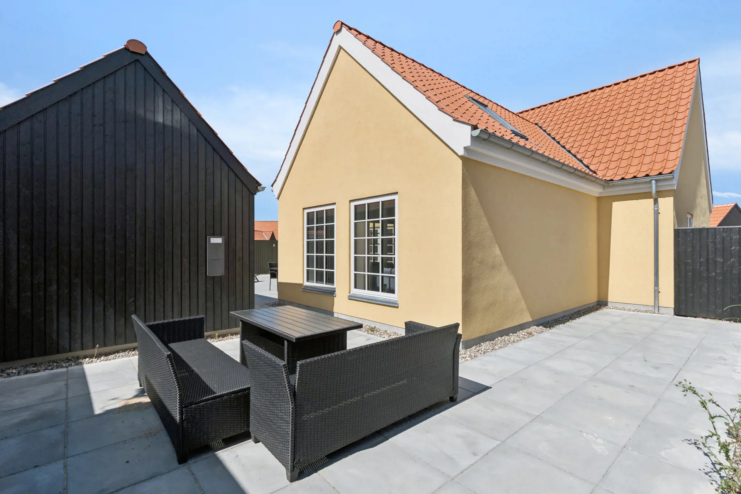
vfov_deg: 69.7
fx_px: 355
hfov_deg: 92.4
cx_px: 370
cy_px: 247
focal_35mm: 17
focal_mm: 11.5
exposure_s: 1/1250
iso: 200
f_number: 8
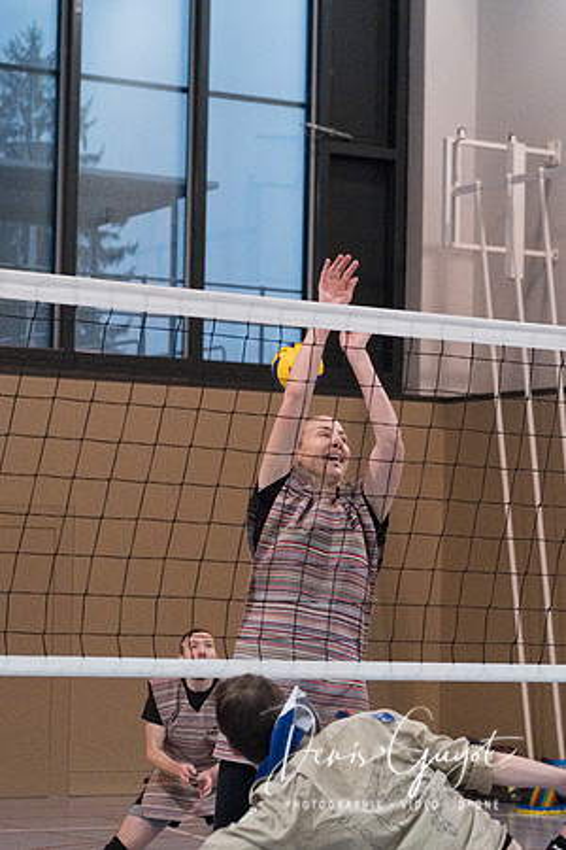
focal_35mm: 113
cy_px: 421
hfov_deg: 12.1
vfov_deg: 18.0
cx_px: 392
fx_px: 2675
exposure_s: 1/500
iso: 6400
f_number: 2.8
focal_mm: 50
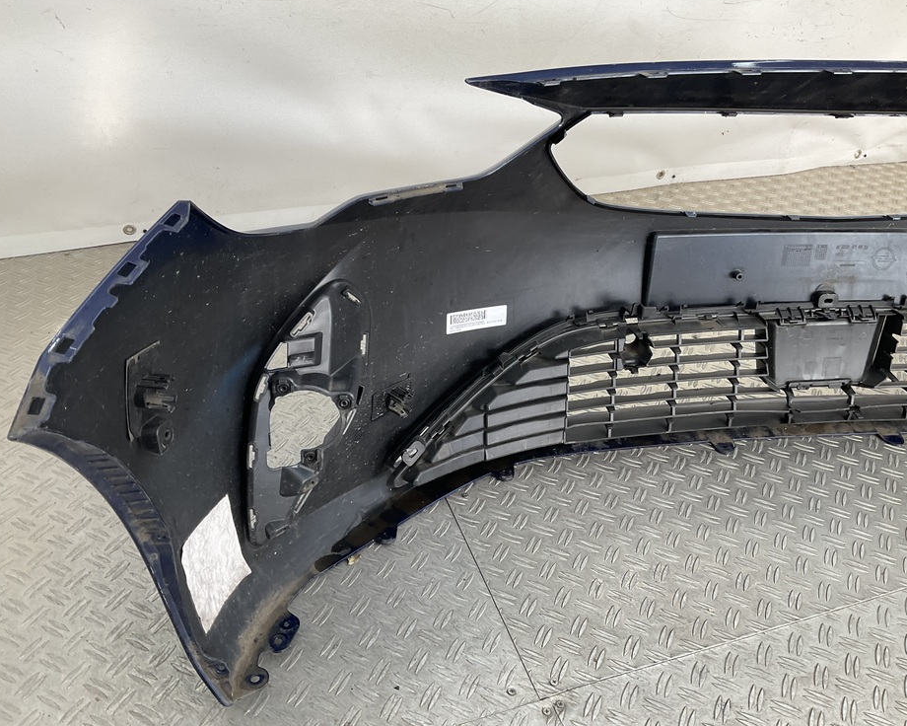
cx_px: 472
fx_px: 832
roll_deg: -5.8
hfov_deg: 57.2
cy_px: 366
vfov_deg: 47.1
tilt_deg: -33.8
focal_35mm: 31
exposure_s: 1/120
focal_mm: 3
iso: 25
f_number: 1.8
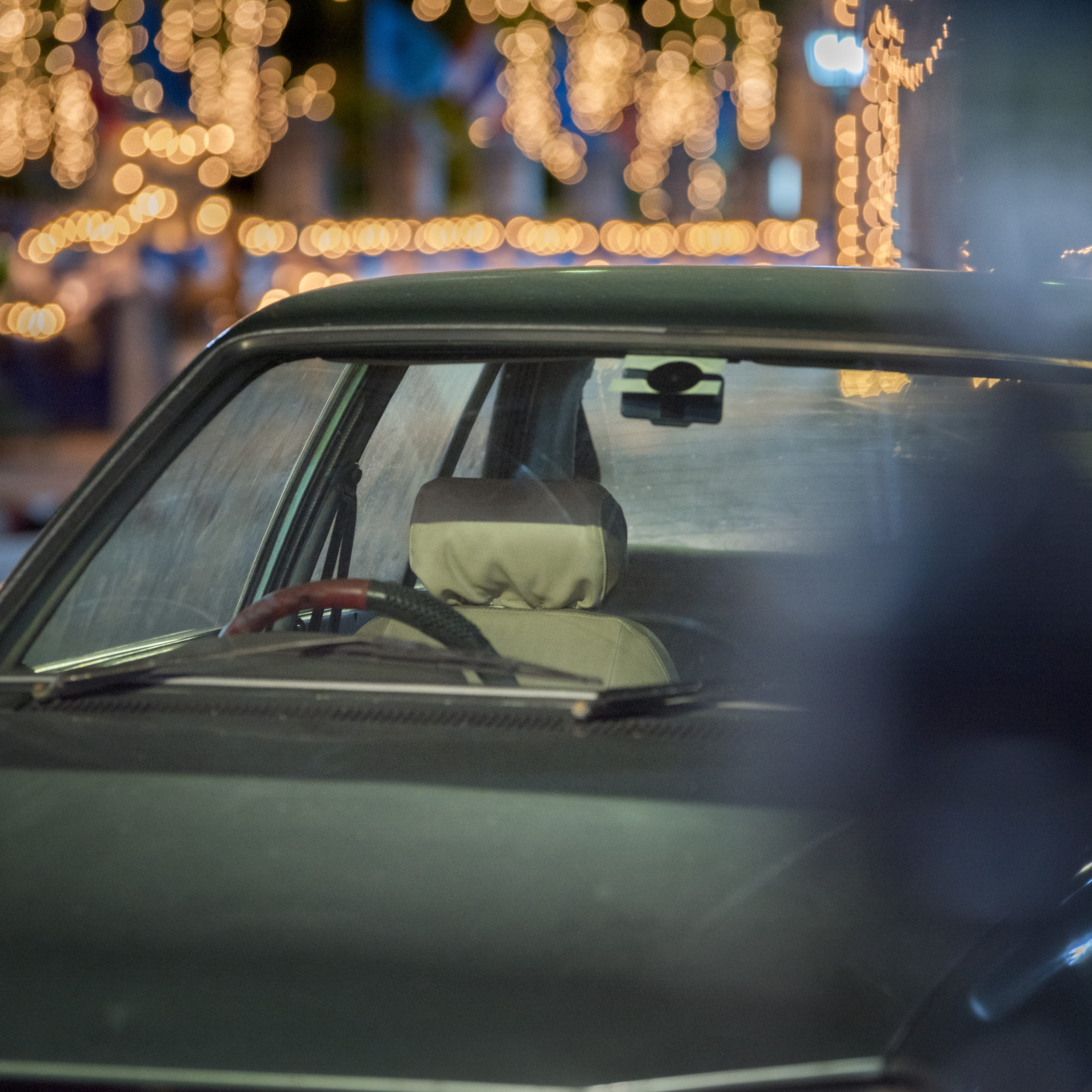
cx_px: 510
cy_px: 544
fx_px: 6853
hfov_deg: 9.1
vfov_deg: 9.1
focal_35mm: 192
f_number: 2.8
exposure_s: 1/100
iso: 1000
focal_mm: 150
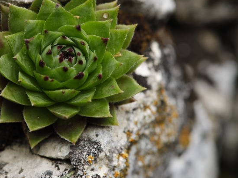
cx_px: 90
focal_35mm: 180
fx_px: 1235
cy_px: 62
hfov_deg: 11.0
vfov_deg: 8.3
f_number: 8
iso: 100
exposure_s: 1/80
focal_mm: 85
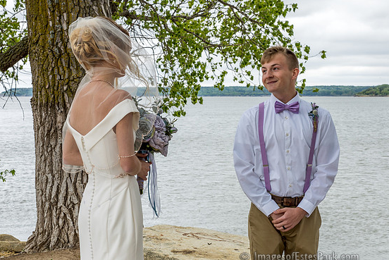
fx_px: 454
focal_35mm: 42
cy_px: 130
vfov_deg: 32.0
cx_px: 202
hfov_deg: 46.4
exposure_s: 1/100
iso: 100
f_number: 8
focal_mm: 40
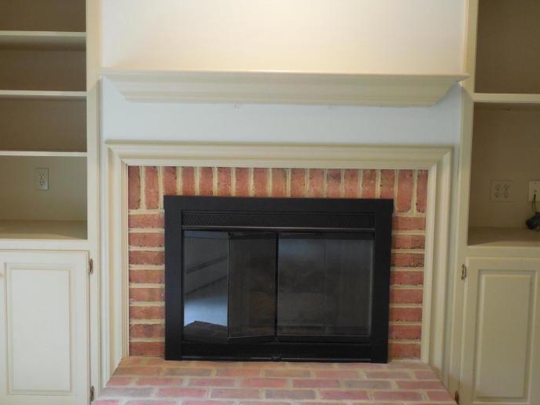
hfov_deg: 50.1
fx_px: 577
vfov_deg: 38.7
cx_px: 270
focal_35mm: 37
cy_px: 194
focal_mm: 4.5
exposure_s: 1/30
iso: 400
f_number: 3.3
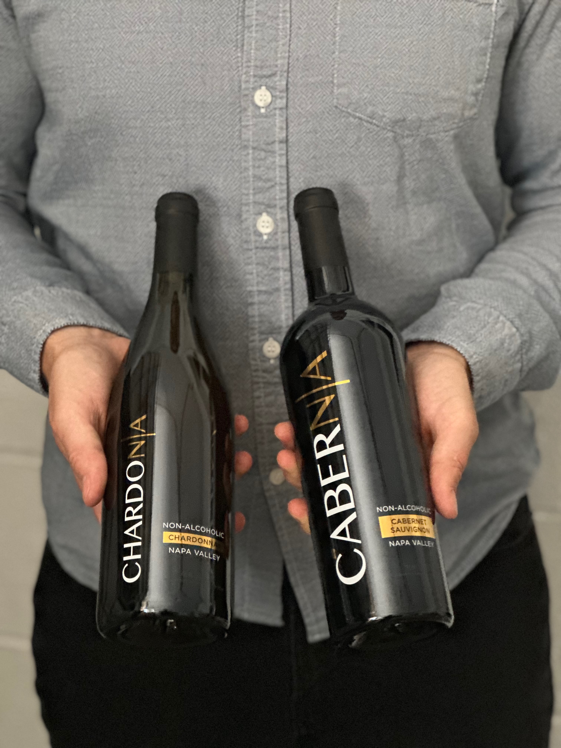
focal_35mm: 77
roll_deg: -0.2
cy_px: 374
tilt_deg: -17.9
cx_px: 280
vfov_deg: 25.3
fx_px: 1664
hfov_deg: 19.1
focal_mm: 9
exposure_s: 1/15
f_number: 2.8
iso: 1250
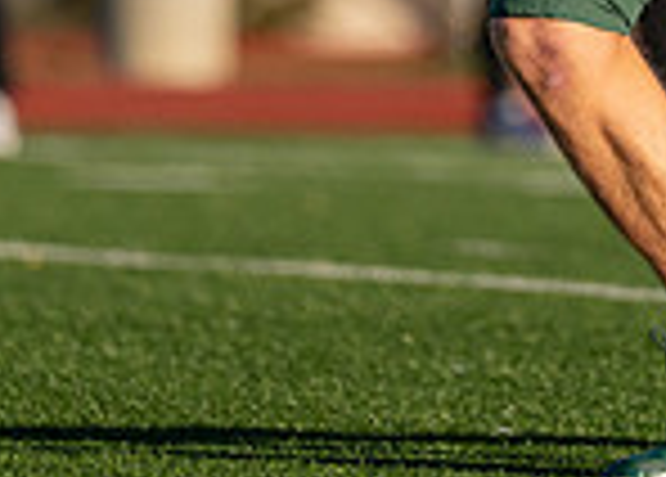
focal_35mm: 1162
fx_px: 21999
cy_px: -458
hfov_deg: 1.7
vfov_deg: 1.2
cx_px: 664
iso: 200
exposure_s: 1/6400
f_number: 2.8
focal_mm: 200
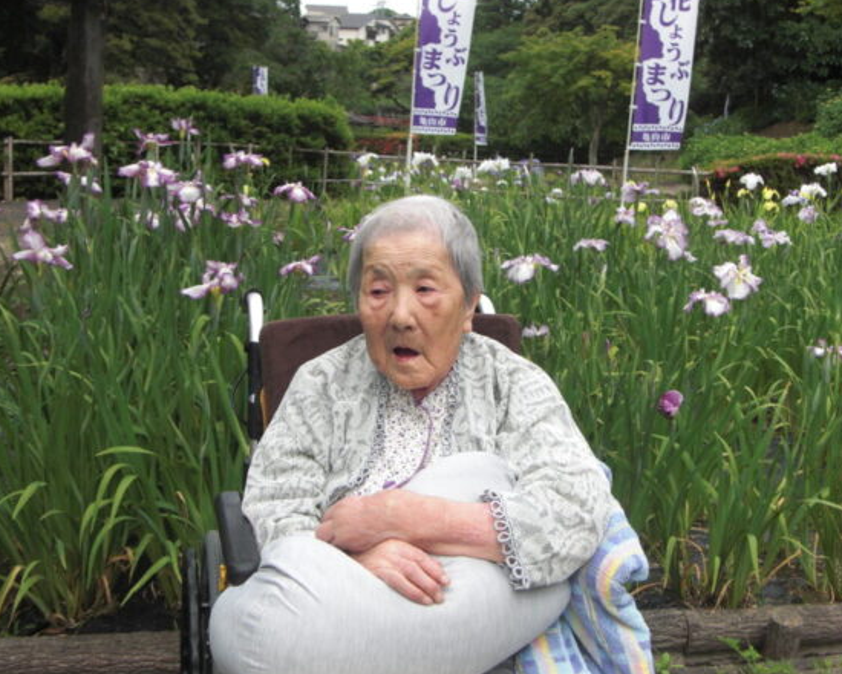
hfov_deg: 38.0
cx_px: 404
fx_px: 1221
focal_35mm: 49
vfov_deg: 30.8
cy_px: 335
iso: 50
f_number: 3.3
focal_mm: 8.2
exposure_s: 1/320
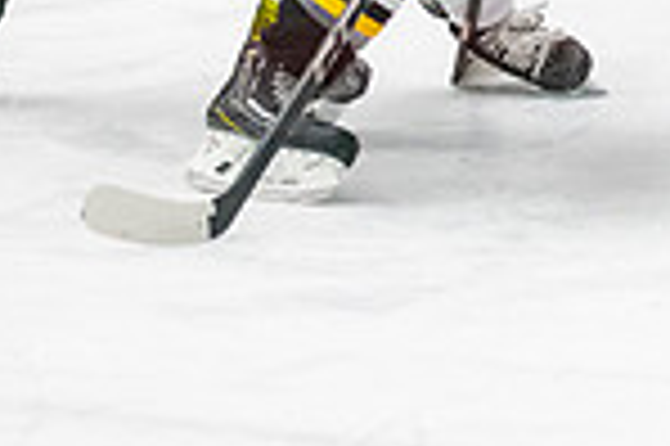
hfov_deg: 4.7
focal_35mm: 435
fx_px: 8087
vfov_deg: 3.1
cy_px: -376
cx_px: 1230
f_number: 2.8
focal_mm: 75
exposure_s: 1/800
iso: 4000
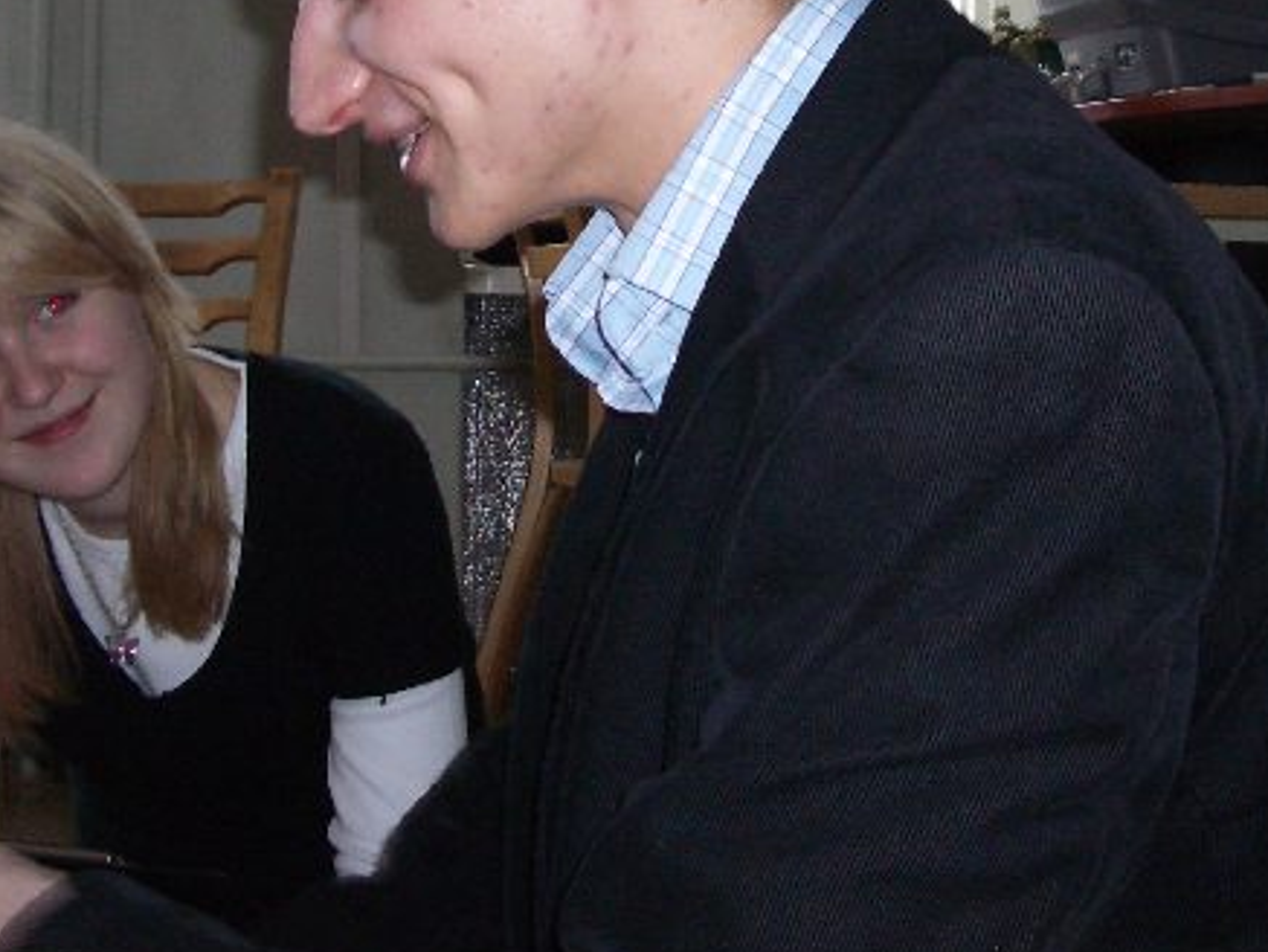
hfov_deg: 26.0
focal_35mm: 75
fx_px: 2748
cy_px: 145
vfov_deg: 19.4
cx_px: 662
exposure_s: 1/60
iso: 200
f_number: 2.8
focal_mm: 6.8
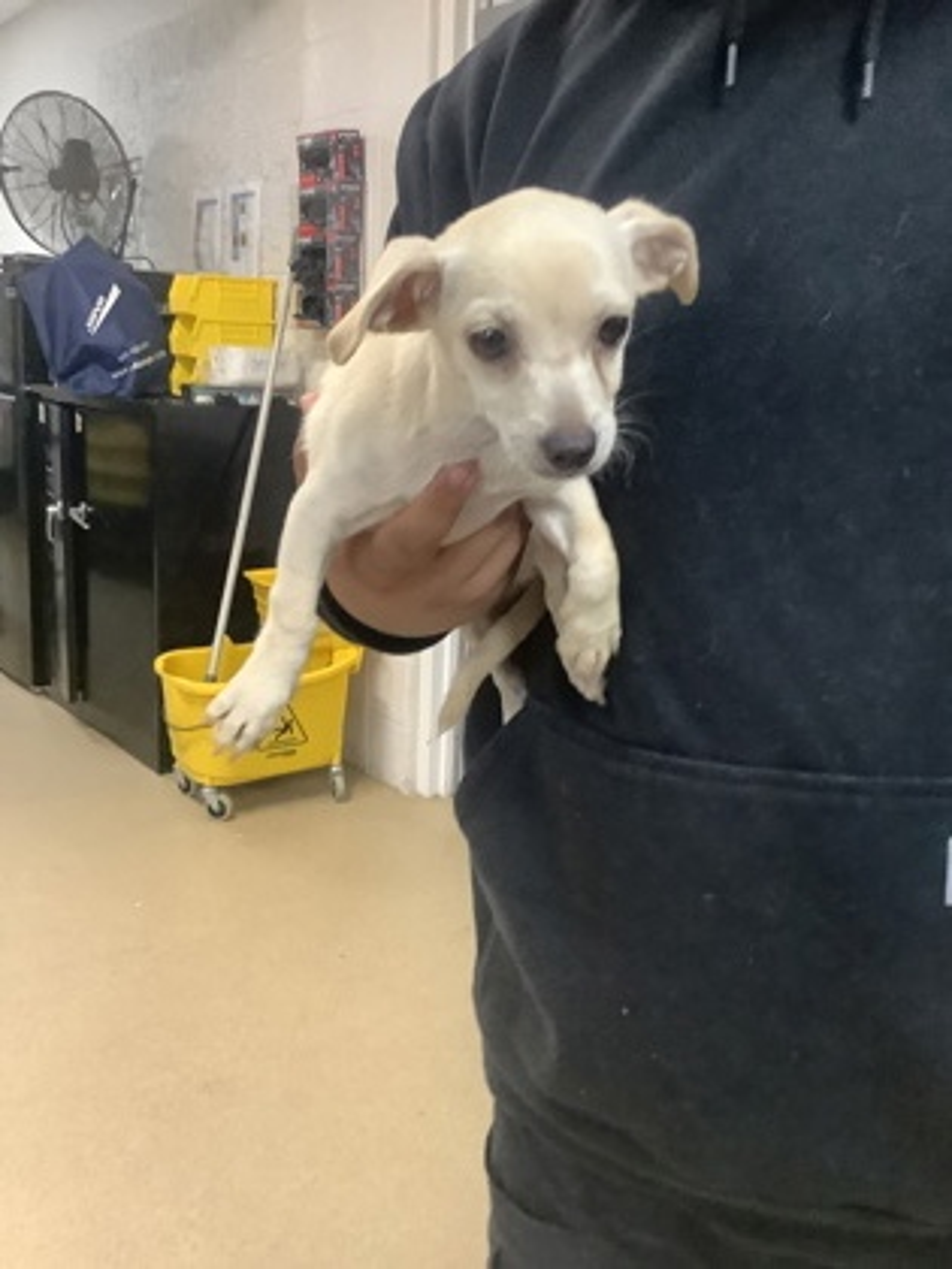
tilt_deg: -16.1
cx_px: 476
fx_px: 1137
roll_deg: -2.3
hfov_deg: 45.4
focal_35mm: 31
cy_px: 634
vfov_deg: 58.4
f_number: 2.4
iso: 320
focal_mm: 3.3
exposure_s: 1/60
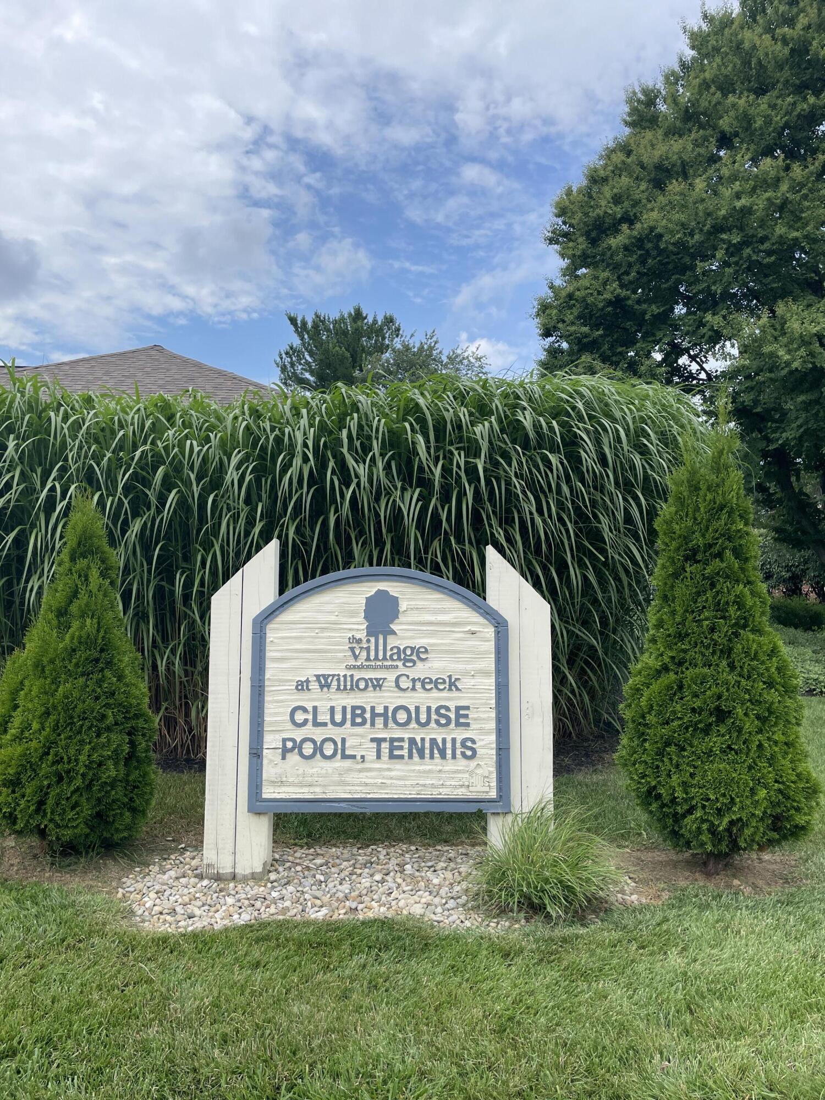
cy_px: 550
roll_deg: -0.7
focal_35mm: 26
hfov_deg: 53.1
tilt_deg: +4.2
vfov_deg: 67.3
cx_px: 412
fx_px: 826
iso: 32
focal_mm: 4.2
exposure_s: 1/3125
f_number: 1.6
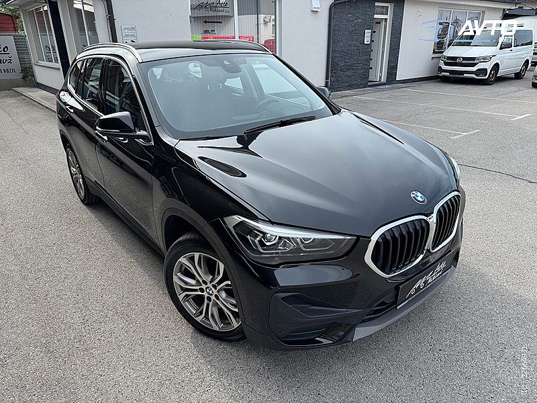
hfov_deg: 71.6
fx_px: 372
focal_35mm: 24
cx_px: 268
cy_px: 202
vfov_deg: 56.8
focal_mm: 6.76
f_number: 1.78
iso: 80
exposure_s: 1/1456
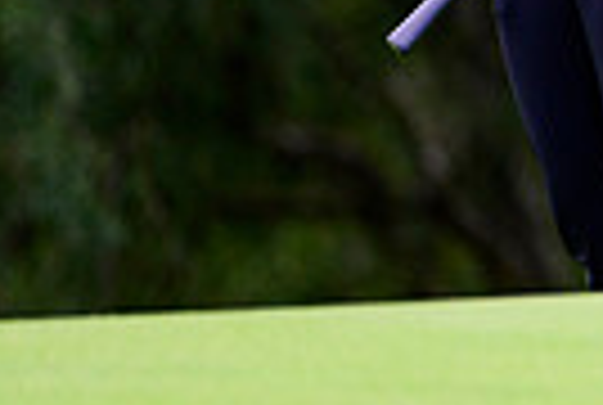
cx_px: 1251
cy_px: -308
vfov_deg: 0.8
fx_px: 28992
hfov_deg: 1.2
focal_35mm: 1727
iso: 1000
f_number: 5.6
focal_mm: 400
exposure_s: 1/1000
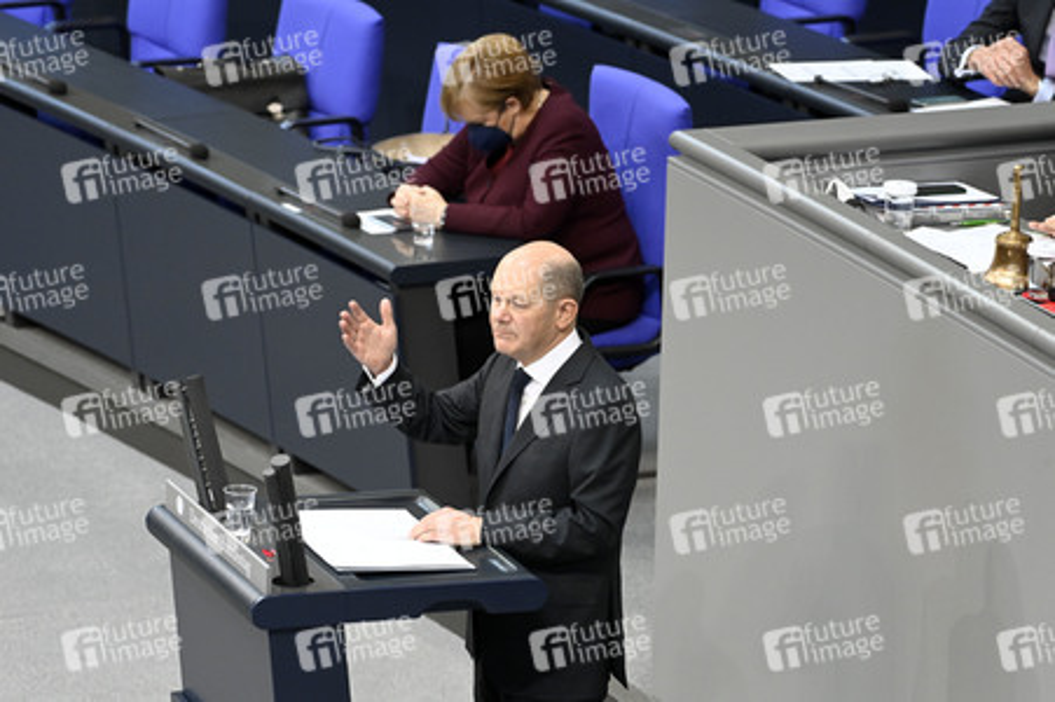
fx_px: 6442
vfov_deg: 6.2
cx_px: 528
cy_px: 351
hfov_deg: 9.4
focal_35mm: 220
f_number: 5.6
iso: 8000
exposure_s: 1/250
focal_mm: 220
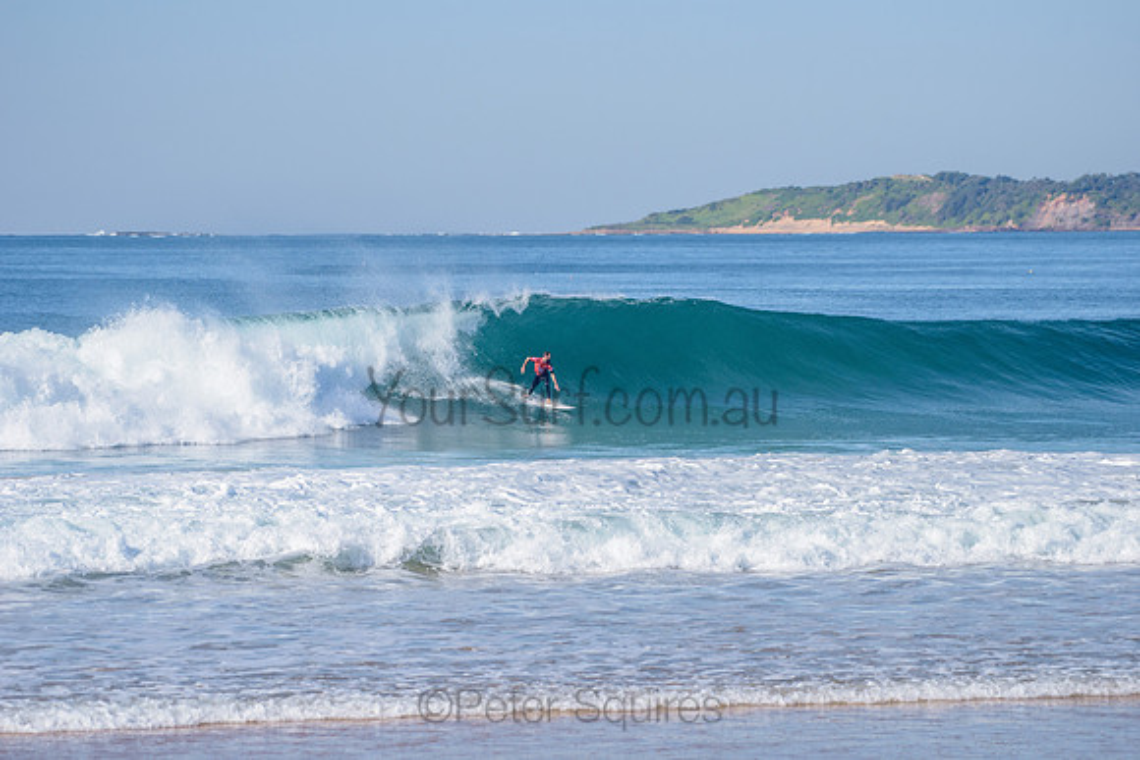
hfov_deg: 10.3
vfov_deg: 6.9
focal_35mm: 200
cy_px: 380
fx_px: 6335
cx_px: 570
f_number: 5.6
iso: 220
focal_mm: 200
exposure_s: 1/2500
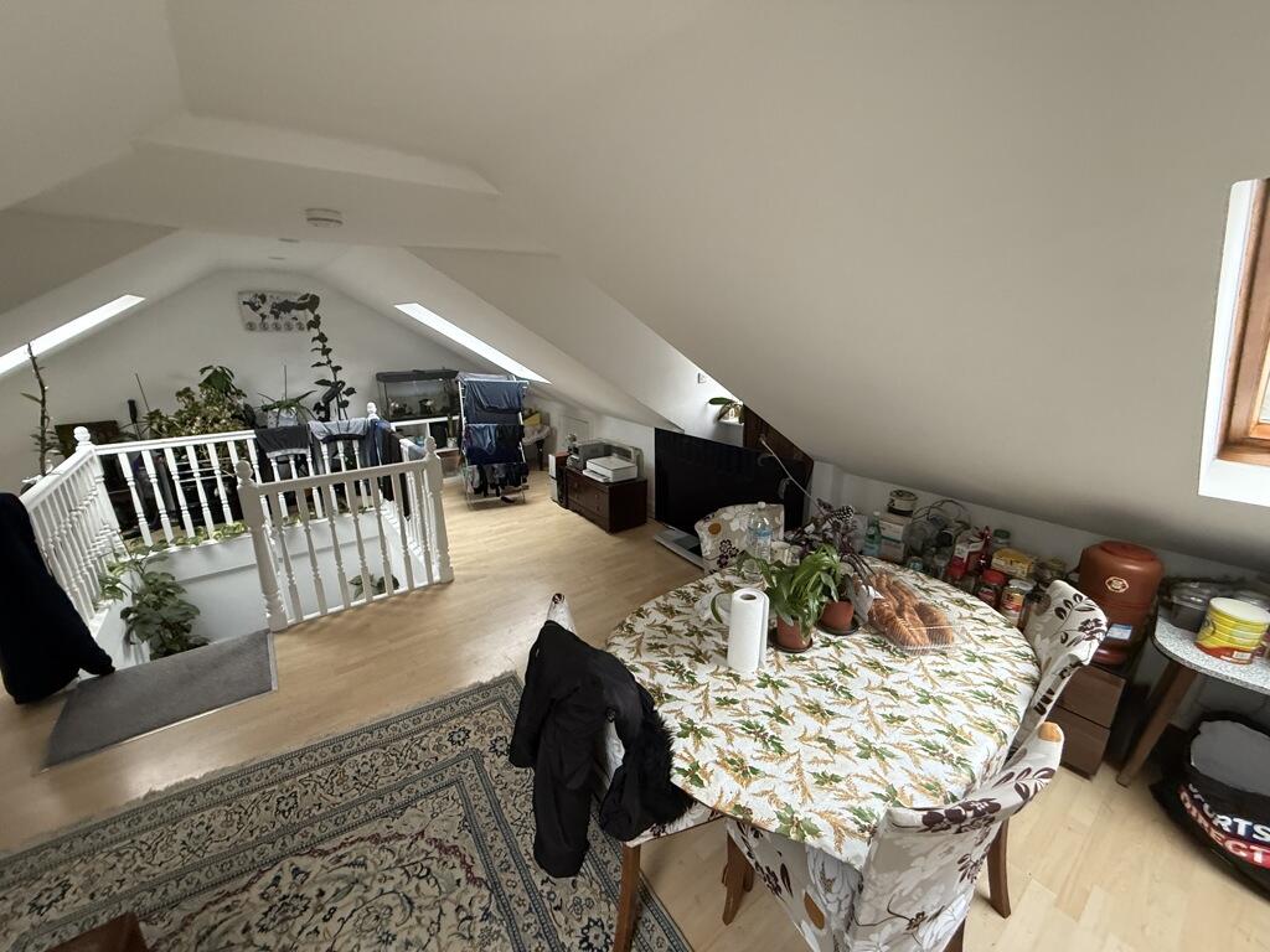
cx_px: 635
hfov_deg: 102.1
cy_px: 476
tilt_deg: -14.5
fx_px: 514
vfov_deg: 85.7
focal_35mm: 14
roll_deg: +1.3
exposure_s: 1/60
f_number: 2.2
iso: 400
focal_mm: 2.22
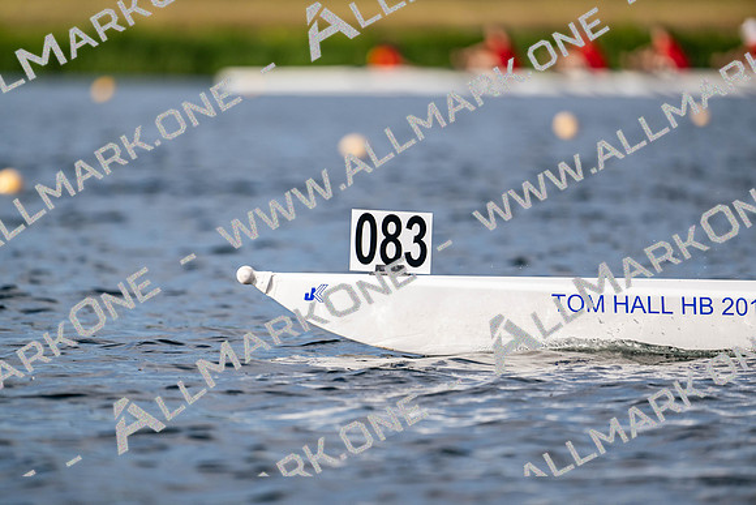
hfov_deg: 5.2
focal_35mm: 400
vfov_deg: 3.4
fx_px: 8402
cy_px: 252
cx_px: 378
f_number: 4.5
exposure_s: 1/2500
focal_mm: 400
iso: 250
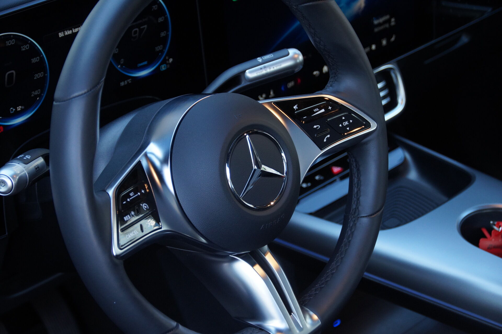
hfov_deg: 22.6
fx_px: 1254
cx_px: 251
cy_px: 167
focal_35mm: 90
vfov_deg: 15.2
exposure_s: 1/100
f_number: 5
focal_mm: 60
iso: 500
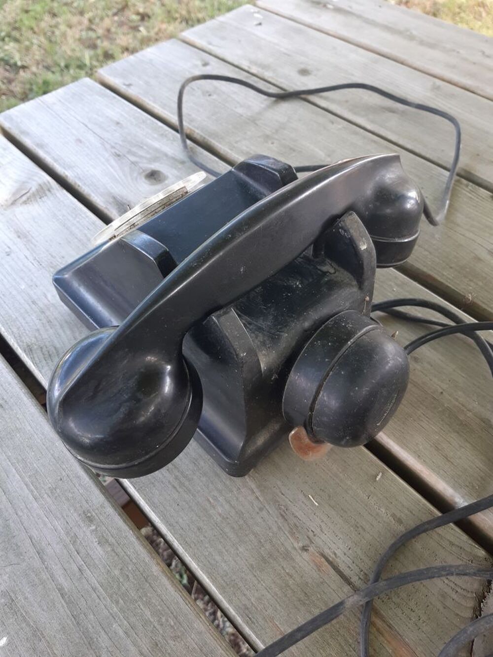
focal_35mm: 26
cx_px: 246
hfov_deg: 53.1
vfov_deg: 67.3
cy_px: 328
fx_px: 494
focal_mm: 3.92
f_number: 1.7
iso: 50
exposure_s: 1/50
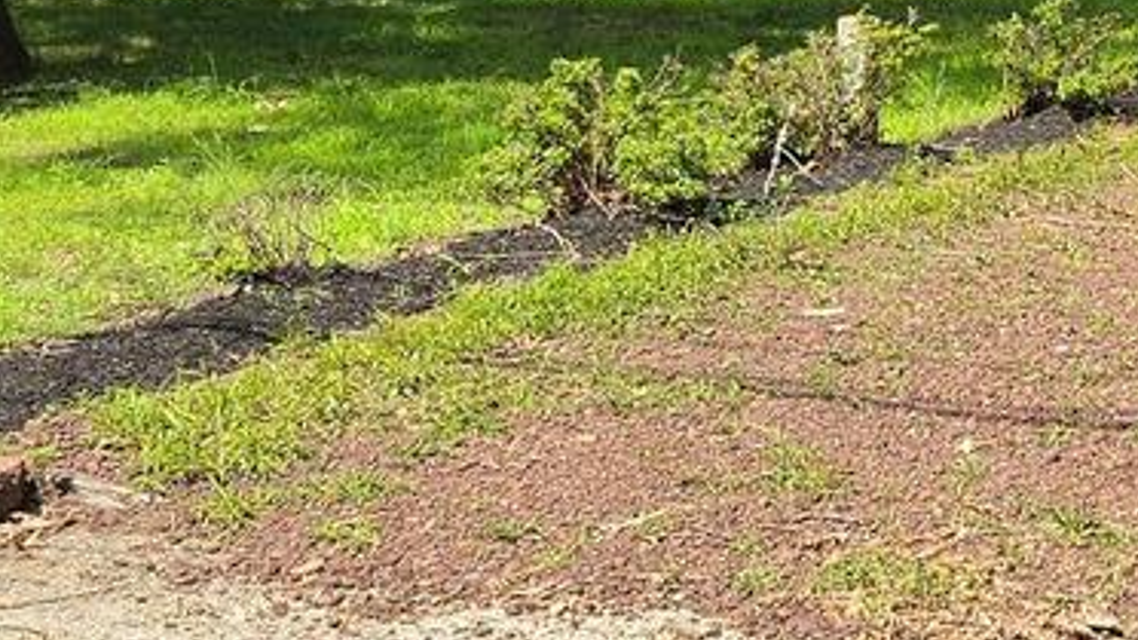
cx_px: 1071
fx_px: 2926
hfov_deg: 21.4
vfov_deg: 12.2
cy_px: -104
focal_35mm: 97
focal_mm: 5.4
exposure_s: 1/2500
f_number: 1.8
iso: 80
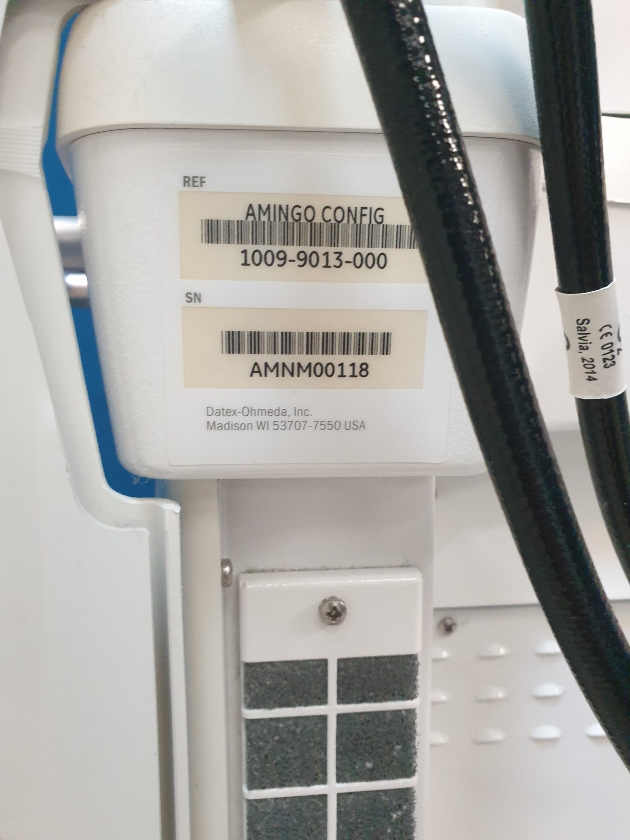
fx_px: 631
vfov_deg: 67.3
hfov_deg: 53.1
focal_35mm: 26
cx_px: 315
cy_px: 420
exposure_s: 1/50
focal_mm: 4.3
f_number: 2.4
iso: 500
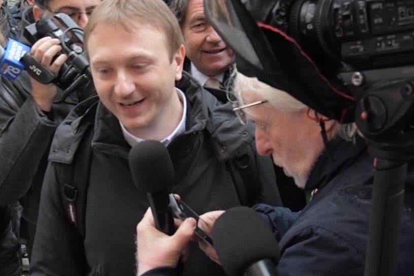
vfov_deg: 22.3
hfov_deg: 32.9
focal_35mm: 61
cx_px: 189
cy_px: 132
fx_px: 701
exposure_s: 1/320
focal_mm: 25
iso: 2500
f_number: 5.6
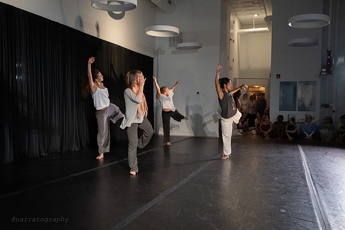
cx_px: 137
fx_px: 361
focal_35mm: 38
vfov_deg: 35.4
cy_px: 123
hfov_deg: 50.8
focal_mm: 28
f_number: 4
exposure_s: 1/320
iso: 6400
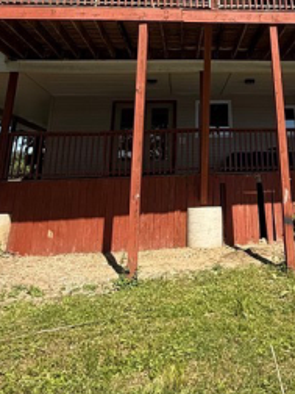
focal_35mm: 37
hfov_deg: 37.3
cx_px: 237
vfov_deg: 45.0
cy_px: 32
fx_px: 420
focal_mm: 2.22
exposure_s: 1/901
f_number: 2.2
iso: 50
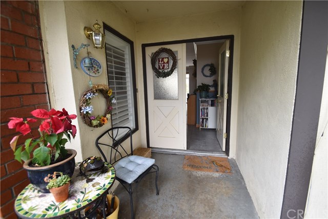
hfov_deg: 100.4
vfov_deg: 77.4
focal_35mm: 15
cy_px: 110
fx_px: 137
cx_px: 164
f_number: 6.3
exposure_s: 1/160
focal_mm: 10
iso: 400
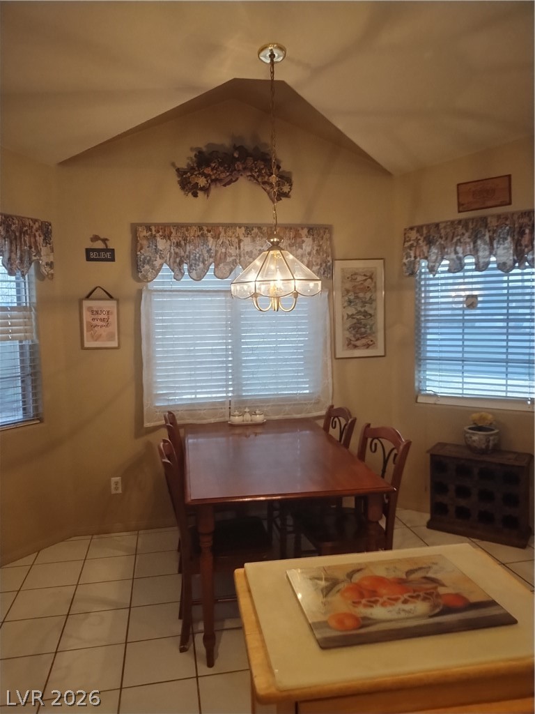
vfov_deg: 69.4
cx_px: 268
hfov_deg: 54.9
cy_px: 357
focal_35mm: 25
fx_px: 515
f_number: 1.7
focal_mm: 4.71
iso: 157
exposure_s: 1/40
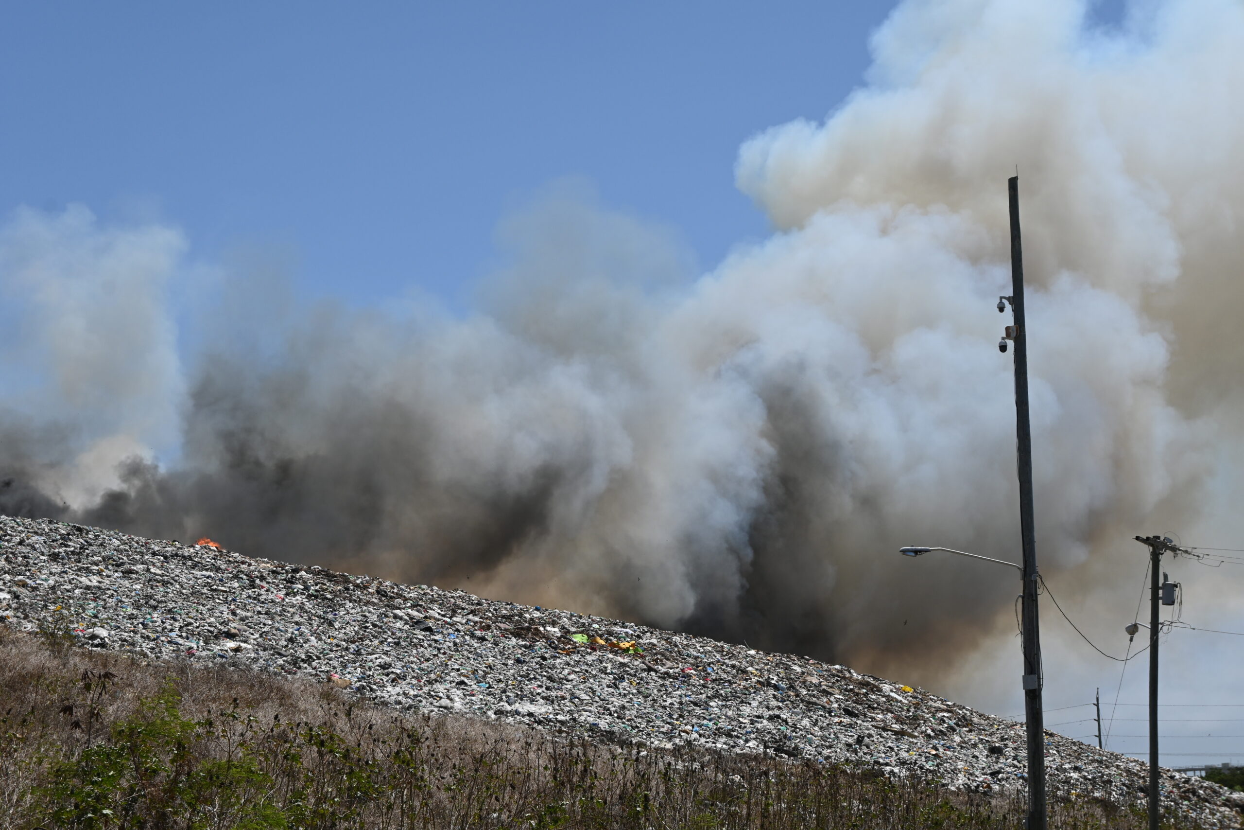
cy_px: 415
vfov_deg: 18.2
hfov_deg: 27.0
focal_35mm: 75
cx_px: 622
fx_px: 2592
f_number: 9
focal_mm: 50
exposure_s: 1/640
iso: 100
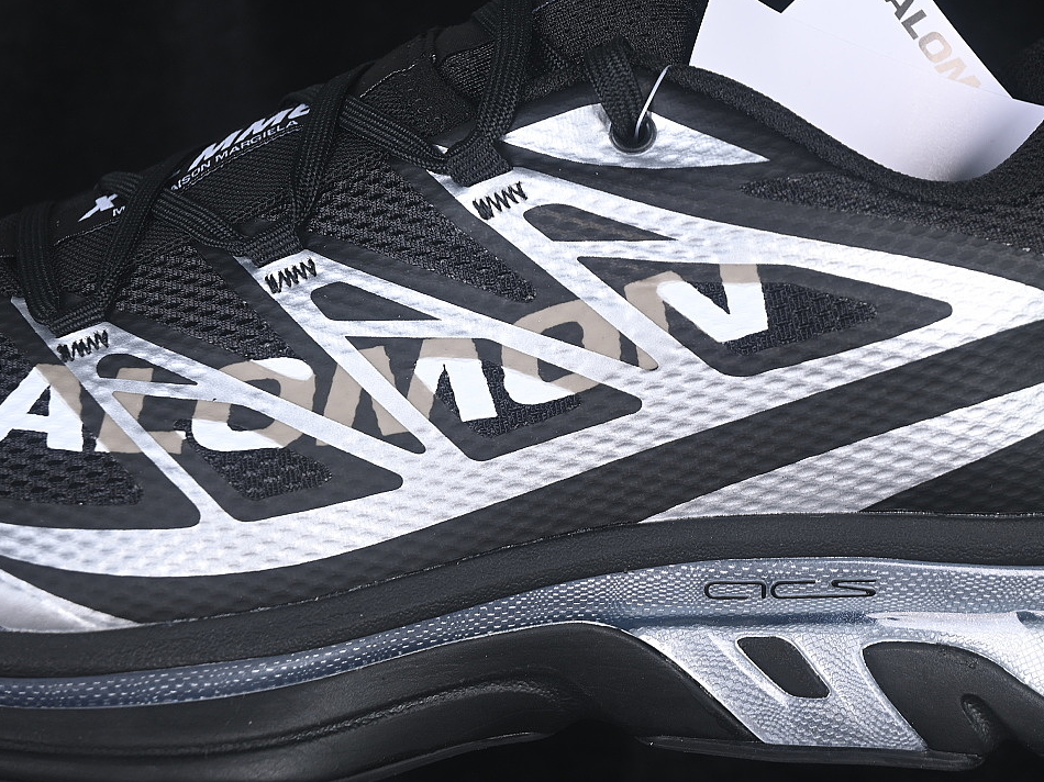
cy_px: 392
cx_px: 590
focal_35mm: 82
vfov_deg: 18.0
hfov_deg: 23.8
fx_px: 2472
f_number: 6.3
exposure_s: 1/50
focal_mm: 50
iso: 160
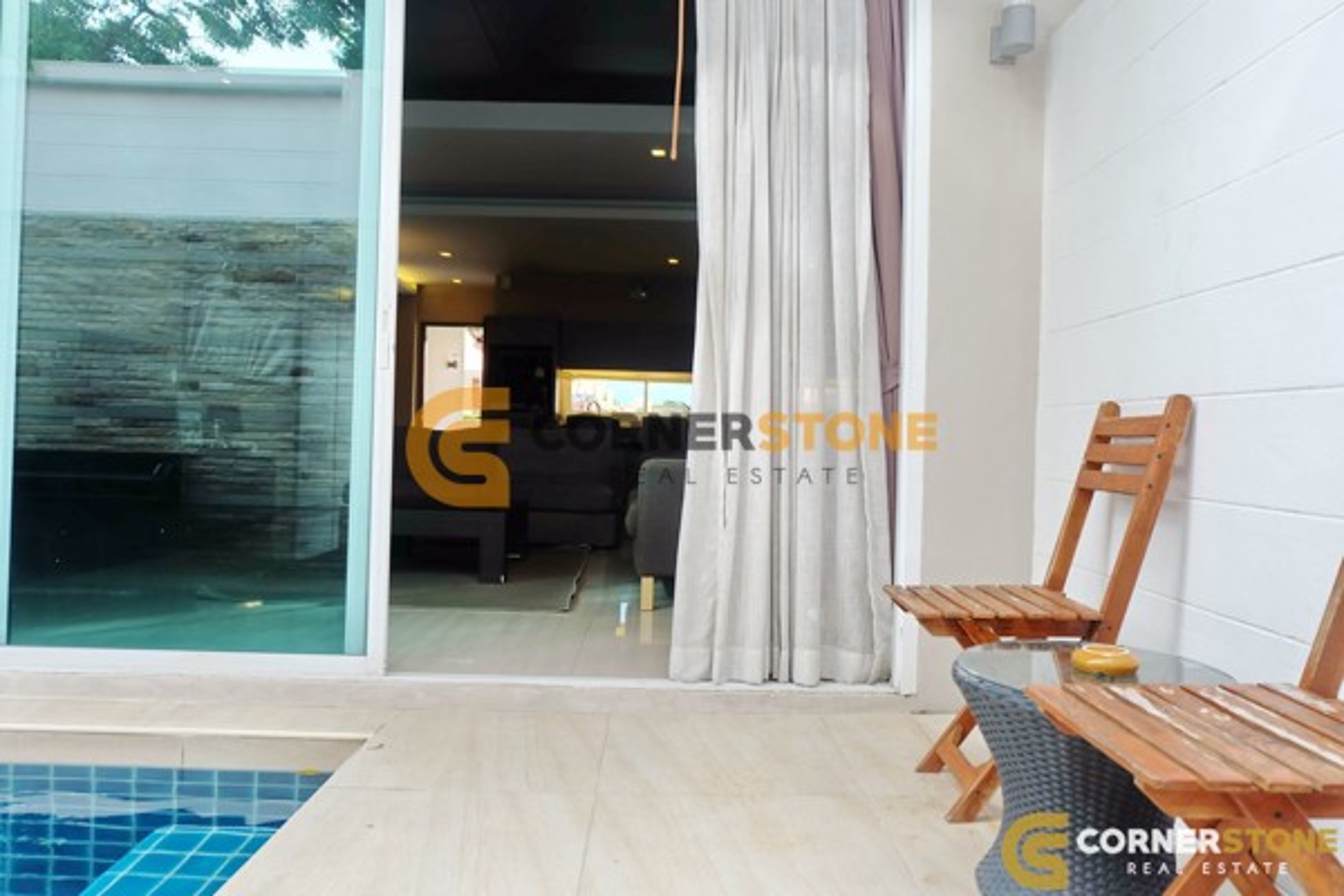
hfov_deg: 73.7
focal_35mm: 24
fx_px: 896
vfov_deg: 53.1
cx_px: 672
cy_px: 448
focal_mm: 16
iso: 200
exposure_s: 1/140
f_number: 3.5
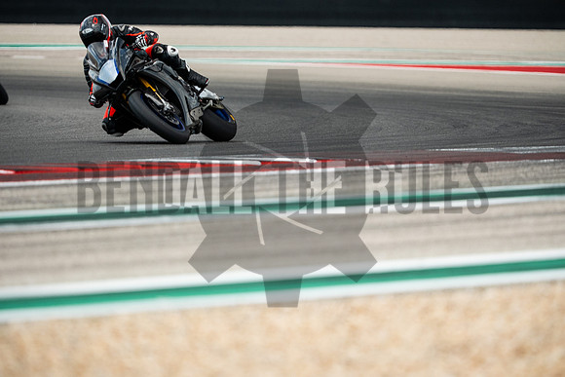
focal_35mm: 420
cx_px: 282
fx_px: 6593
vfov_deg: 3.3
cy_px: 188
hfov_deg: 4.9
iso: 640
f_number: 2.8
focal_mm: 280
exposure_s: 1/3200
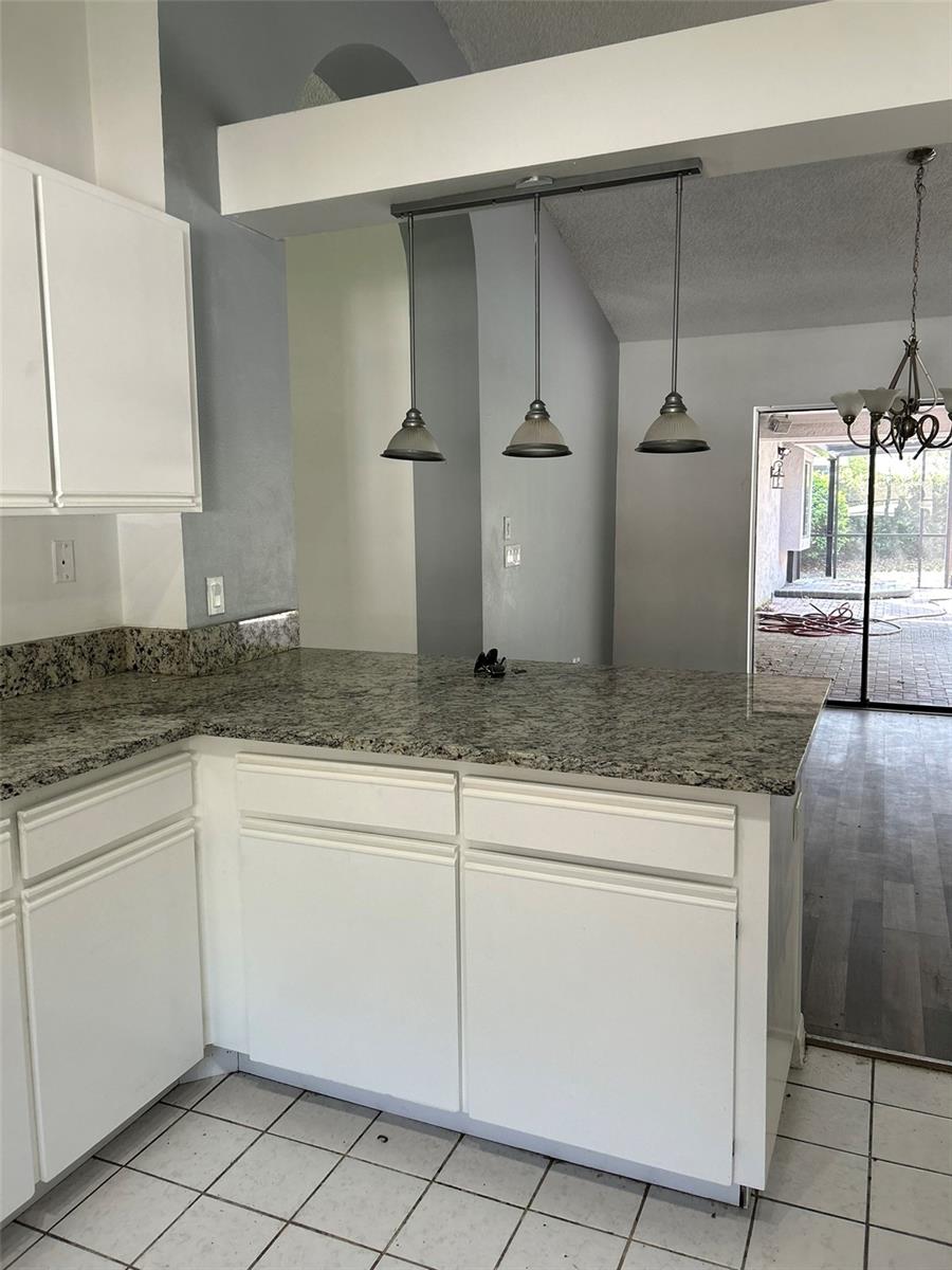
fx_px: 953
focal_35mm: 26
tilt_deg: -6.9
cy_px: 635
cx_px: 476
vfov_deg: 67.3
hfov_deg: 53.1
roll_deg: +1.1
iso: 100
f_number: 1.5
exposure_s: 1/120
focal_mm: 5.7
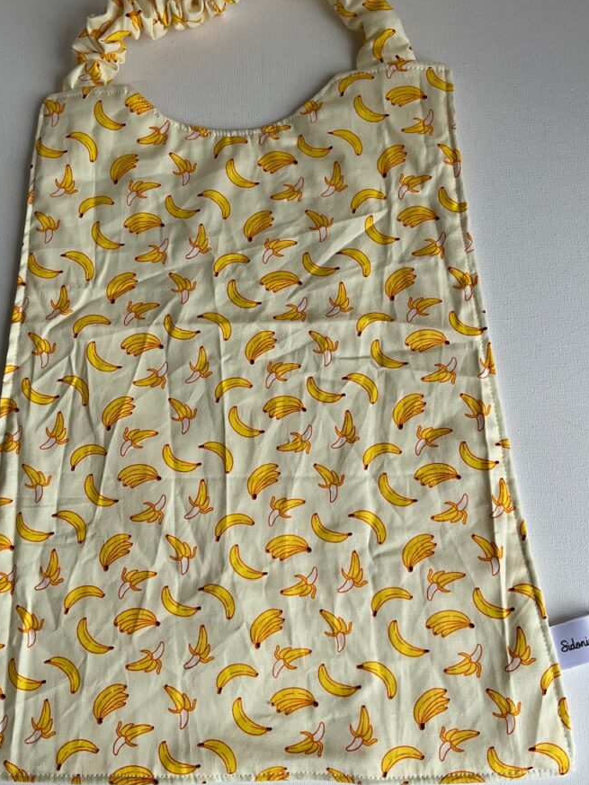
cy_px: 370
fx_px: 771
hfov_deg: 41.8
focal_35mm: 34
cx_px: 276
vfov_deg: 53.9
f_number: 1.8
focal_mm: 3
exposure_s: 1/586
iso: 25
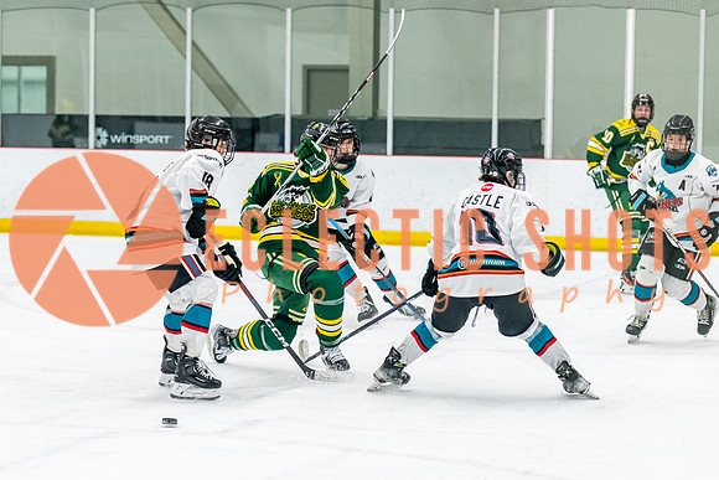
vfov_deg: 11.9
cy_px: 292
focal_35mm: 115
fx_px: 2304
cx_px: 341
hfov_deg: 17.7
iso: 4000
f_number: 2.8
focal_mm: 86
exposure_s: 1/800
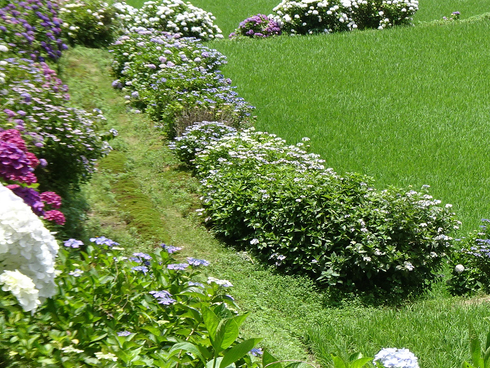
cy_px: 233
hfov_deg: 14.2
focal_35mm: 136
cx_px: 508
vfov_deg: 10.9
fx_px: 1925
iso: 80
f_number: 4.5
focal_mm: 10.23
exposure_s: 1/320
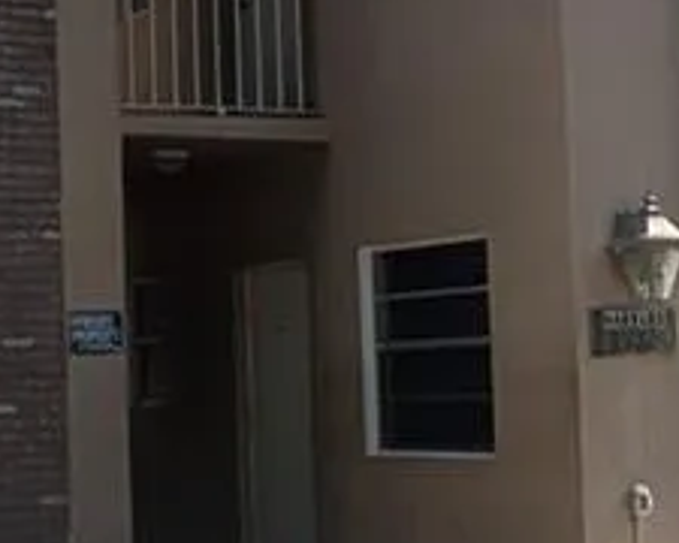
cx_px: 317
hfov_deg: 21.3
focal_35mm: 90
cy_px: 262
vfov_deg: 17.1
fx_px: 1809
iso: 45
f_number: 2.2
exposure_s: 1/1562
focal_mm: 1.95
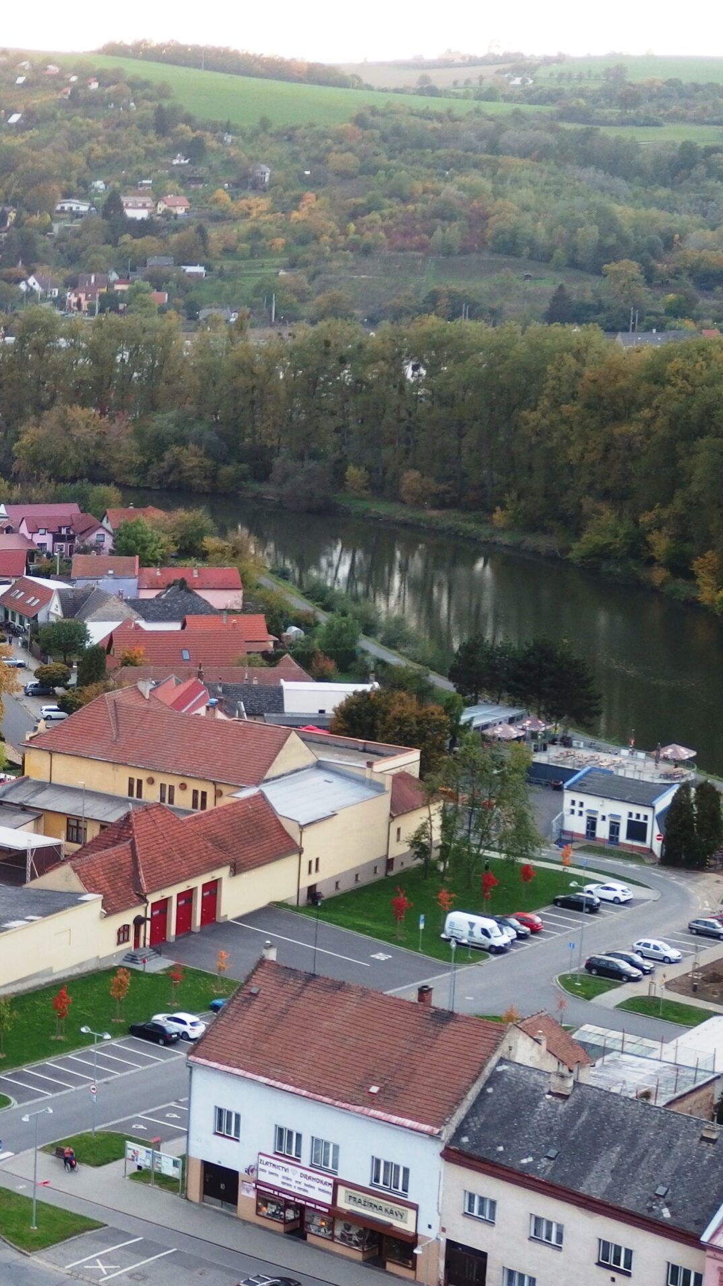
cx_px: -109
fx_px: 2796
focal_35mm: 82
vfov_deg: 25.9
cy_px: 641
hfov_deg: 14.3
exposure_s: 1/160
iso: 100
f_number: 2.5
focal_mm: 10
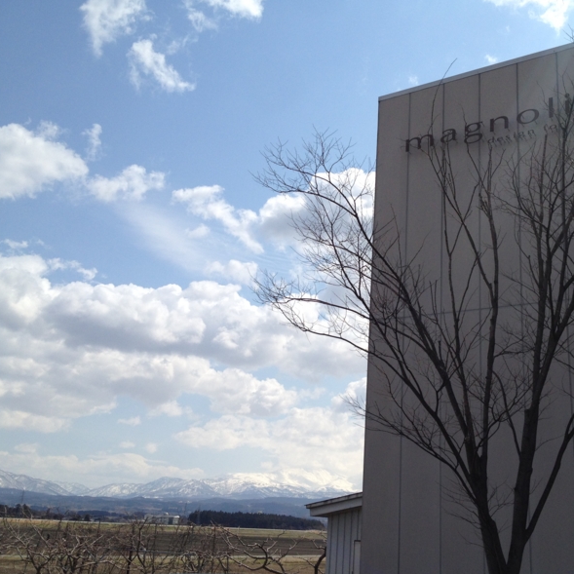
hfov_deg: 39.7
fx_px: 788
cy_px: 290
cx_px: 362
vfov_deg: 40.0
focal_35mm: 42
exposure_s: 1/3247
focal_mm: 4.28
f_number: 2.4
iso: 50
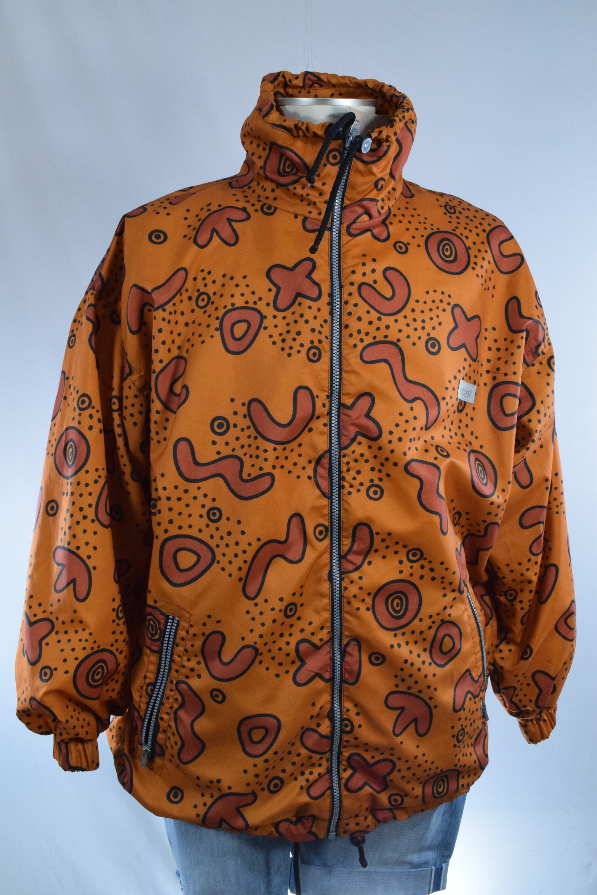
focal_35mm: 34
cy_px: 448
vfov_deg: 55.1
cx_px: 298
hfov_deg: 38.4
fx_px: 858
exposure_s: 1/250
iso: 3200
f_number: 11
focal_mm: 23
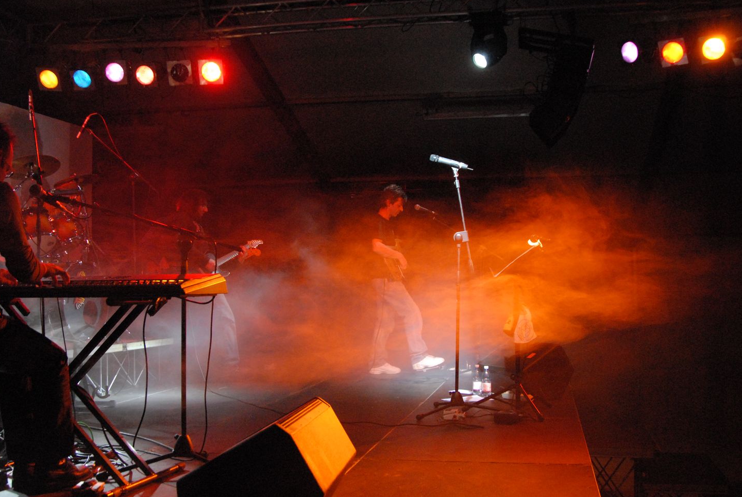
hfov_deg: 48.4
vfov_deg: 33.5
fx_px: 825
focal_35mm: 40
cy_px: 241
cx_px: 365
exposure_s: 1/90
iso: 1600
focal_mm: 24
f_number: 5
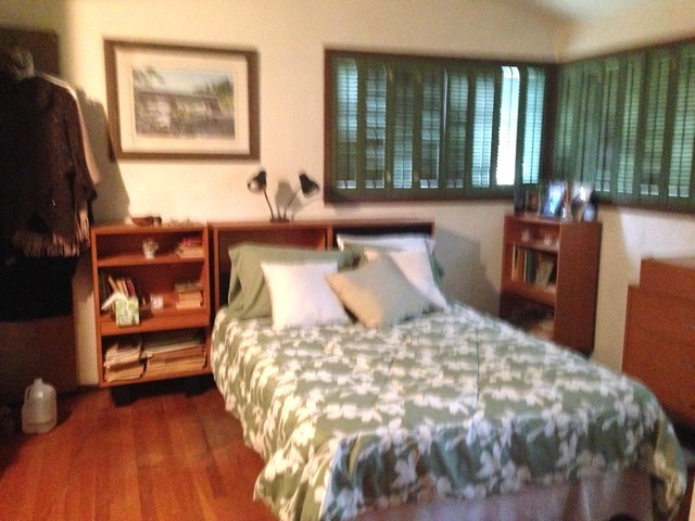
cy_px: 260
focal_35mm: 33
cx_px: 348
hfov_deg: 55.4
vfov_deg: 42.9
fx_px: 663
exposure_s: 1/15
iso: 800
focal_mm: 4.12
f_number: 2.4
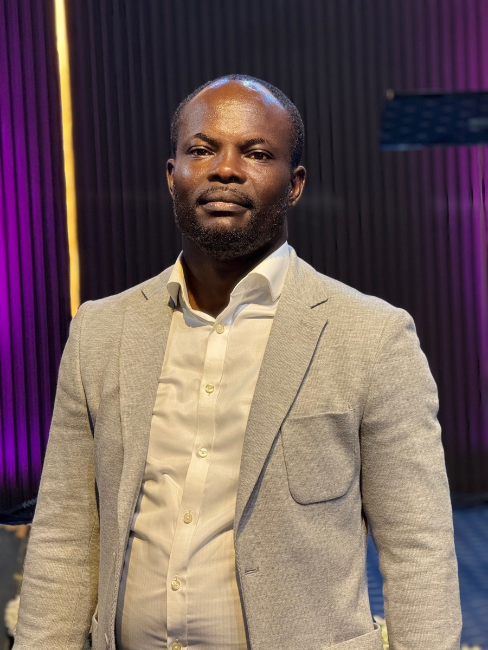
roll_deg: +1.2
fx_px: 2256
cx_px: 244
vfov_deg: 16.4
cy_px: 325
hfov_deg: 12.3
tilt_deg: -2.5
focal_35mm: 120
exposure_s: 1/100
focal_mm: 15.66
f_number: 2.8
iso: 250
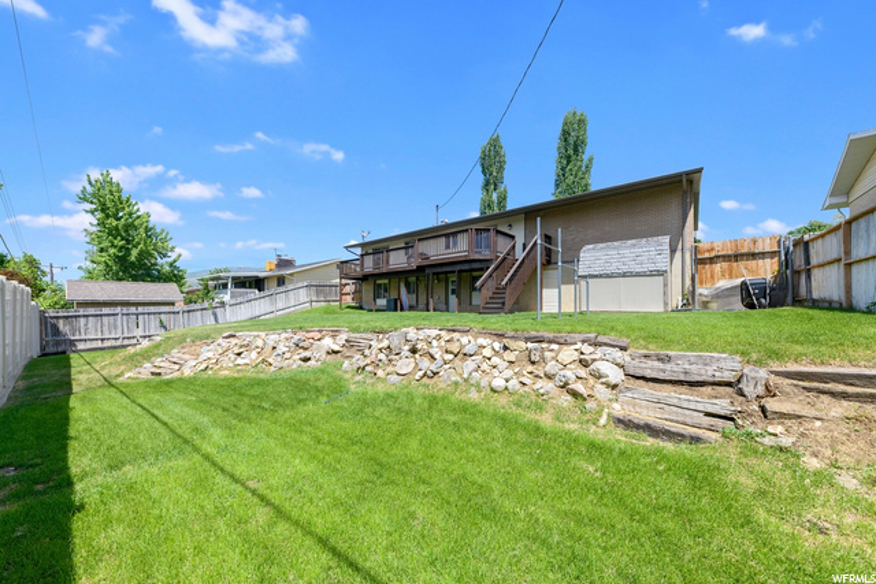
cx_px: 438
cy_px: 292
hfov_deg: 112.6
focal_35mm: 12
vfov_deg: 90.0
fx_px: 292
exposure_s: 1/250
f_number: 8
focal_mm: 12
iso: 100
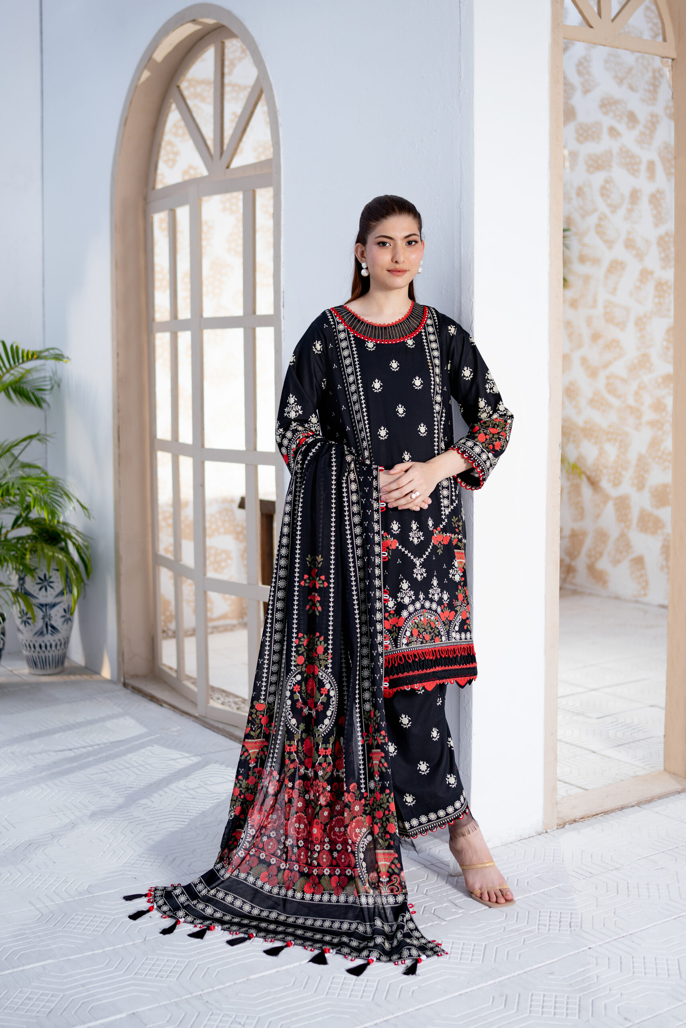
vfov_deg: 54.4
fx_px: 1000
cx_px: 343
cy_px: 514
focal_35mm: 35
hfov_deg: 37.9
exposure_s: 1/160
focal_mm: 35
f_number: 1.8
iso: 100
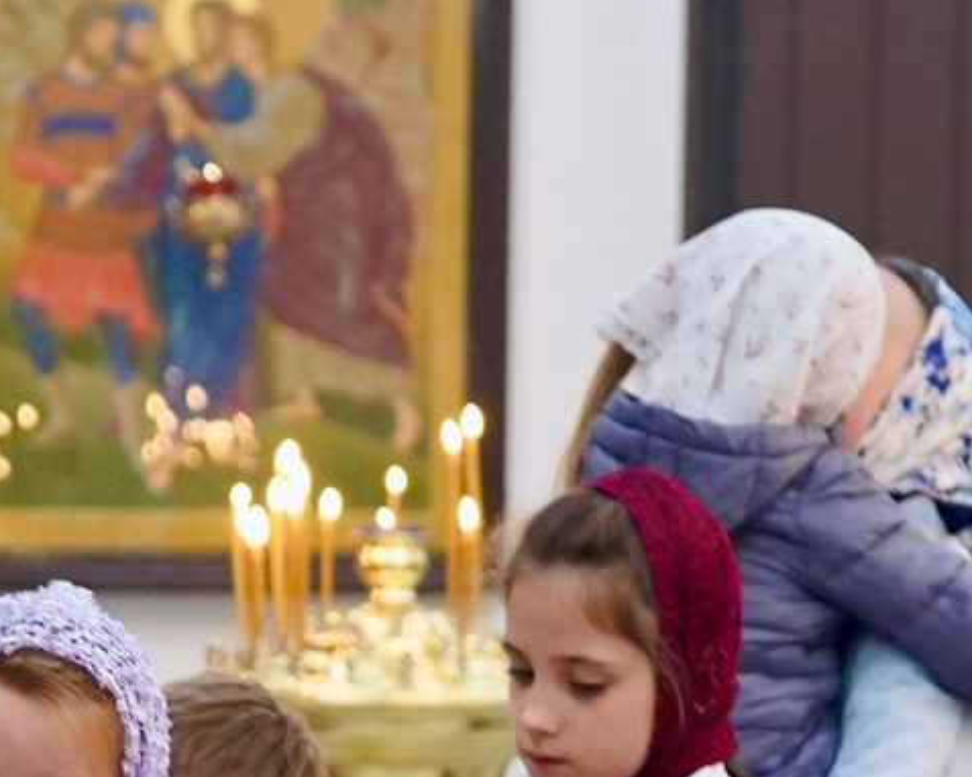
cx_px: 646
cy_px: 1313
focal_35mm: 255
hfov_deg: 7.6
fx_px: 7332
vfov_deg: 6.0
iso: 1000
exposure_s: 1/160
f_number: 2.8
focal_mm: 50.6
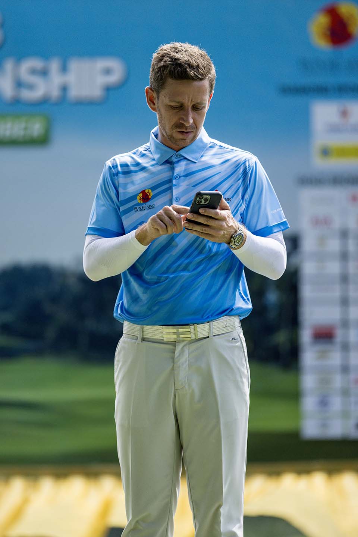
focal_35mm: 400
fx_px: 5966
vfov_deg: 5.2
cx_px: 179
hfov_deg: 3.4
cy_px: 268
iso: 560
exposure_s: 1/6400
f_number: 2.8
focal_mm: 400
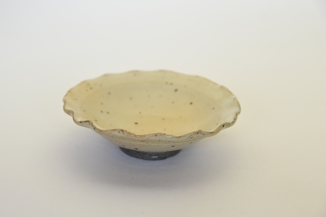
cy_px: 108
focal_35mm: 70
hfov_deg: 28.9
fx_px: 634
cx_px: 163
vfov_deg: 19.4
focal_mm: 70
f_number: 4.5
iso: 1250
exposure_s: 1/320
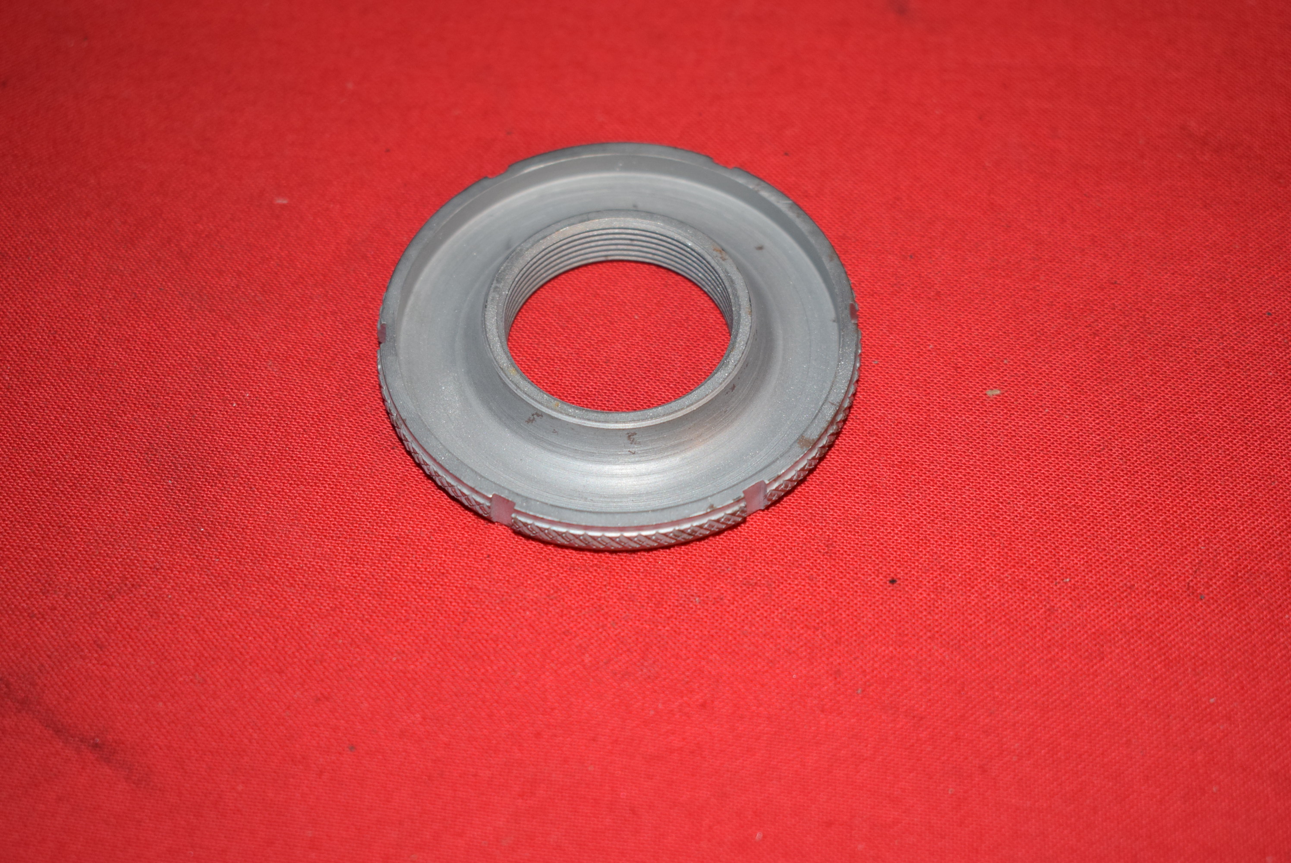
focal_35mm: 60
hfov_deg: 33.4
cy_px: 432
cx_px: 646
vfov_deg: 22.7
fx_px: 2153
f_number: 5
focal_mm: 40
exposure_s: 1/125
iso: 640
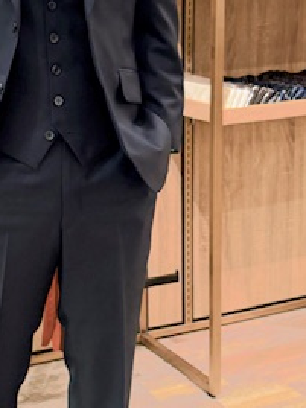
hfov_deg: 23.2
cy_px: 91
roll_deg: +2.1
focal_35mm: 62
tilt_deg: -12.6
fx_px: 731
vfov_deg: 30.6
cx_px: 46
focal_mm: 5.96
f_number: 1.6
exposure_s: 1/100
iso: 40
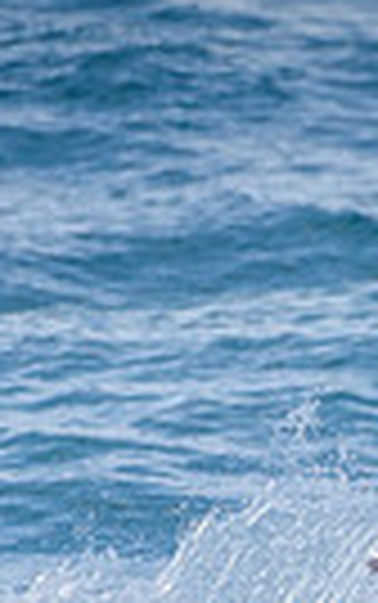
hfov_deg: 0.5
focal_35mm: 2700
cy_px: 624
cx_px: 632
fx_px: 44408
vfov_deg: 0.8
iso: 180
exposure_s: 1/2000
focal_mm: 500
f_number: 5.6
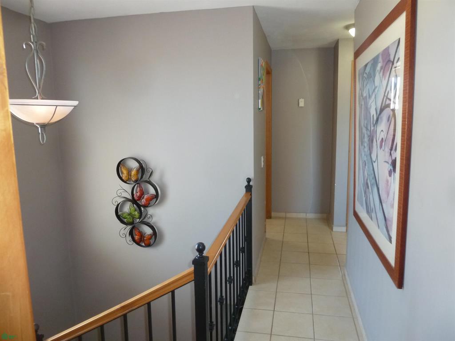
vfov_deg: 54.9
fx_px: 329
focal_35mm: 25
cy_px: 170
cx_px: 228
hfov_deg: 69.4
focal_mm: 4.1
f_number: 3.3
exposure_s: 1/30
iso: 200
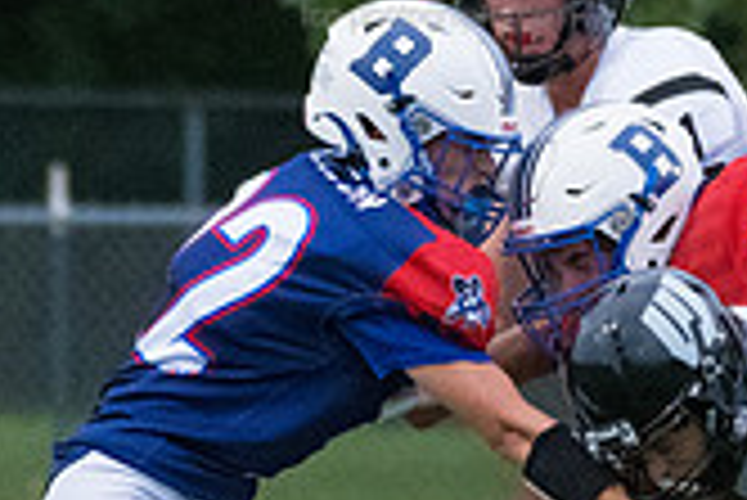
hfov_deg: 1.6
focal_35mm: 1255
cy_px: 491
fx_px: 26063
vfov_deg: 1.1
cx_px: 1076
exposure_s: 1/2000
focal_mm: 240
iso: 6400
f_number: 5.6
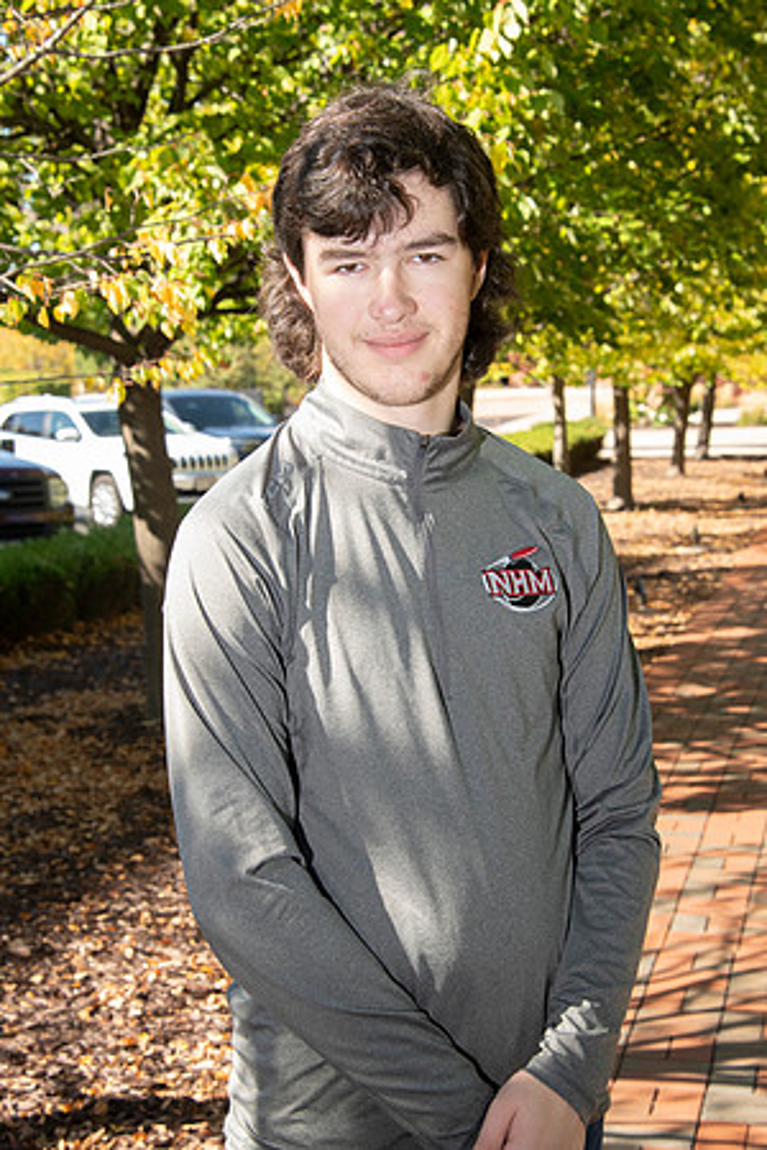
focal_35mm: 72
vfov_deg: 28.1
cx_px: 384
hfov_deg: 18.9
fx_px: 2301
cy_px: 575
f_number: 10
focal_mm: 72
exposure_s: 1/160
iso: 800
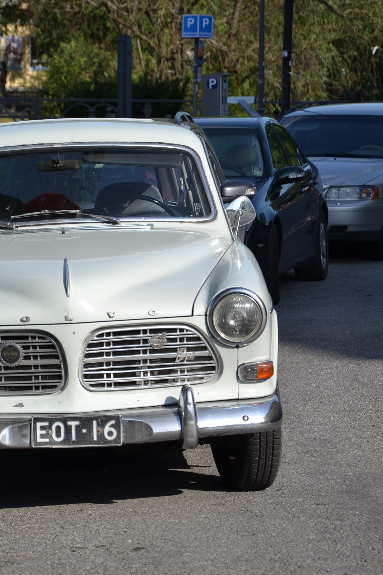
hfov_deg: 7.2
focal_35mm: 192
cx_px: 69
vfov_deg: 10.7
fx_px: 3060
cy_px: 287
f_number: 5.6
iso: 100
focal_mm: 85
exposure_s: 1/400
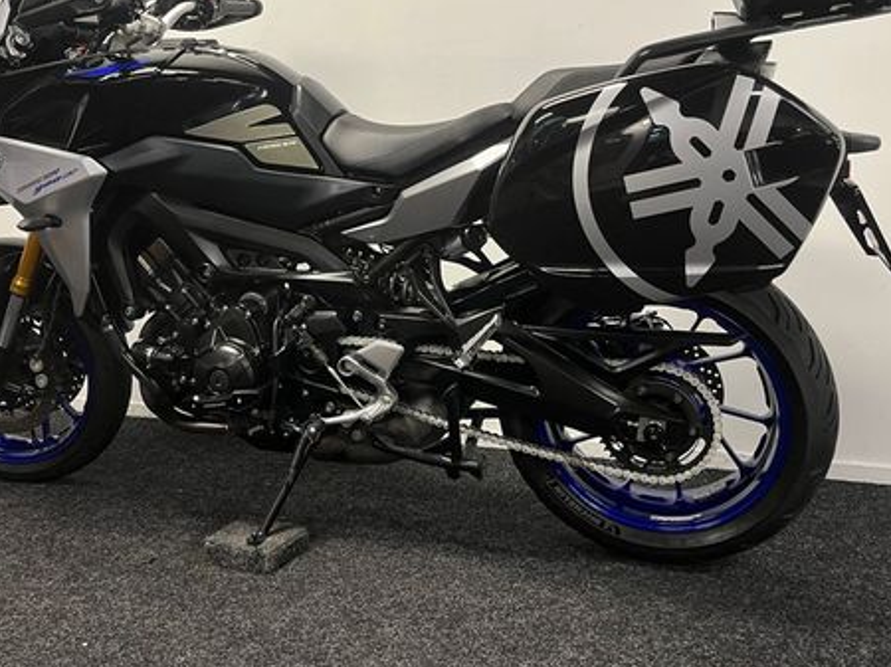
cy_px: 214
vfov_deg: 38.1
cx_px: 372
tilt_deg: -1.7
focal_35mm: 37
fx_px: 952
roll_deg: +0.6
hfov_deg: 49.9
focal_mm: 5.1
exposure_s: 1/50
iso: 100
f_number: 1.6
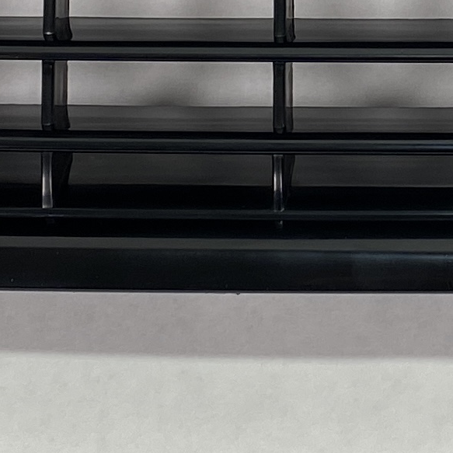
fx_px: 2354
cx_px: 532
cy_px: -47
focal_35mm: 159
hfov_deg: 10.8
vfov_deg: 10.8
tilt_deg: -54.8
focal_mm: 4.25
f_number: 1.8
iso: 32
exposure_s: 1/100
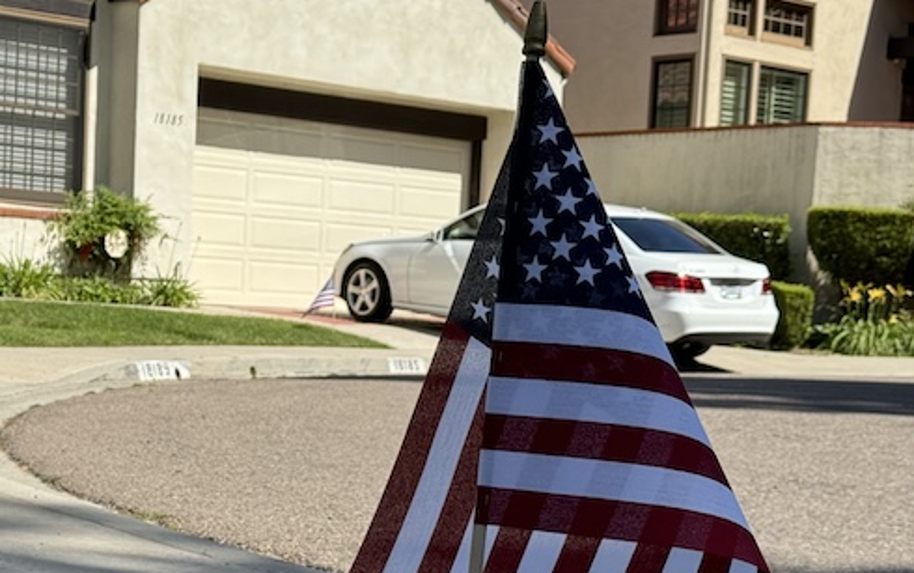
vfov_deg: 15.6
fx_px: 2069
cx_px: 237
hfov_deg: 24.7
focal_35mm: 83
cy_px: 472
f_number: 1.78
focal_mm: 6.76
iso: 64
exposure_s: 1/3096
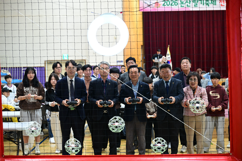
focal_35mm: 73
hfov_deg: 27.7
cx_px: 121
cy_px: 80
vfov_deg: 18.7
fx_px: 491
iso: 2500
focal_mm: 73
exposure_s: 1/200
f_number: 4
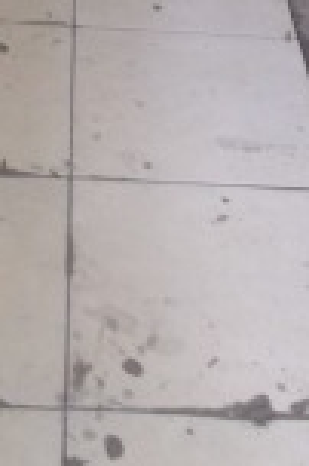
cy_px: -124
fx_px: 1148
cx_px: 98
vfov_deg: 21.0
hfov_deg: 15.3
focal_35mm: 89
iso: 160
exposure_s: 1/30
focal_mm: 4.1
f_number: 3.3
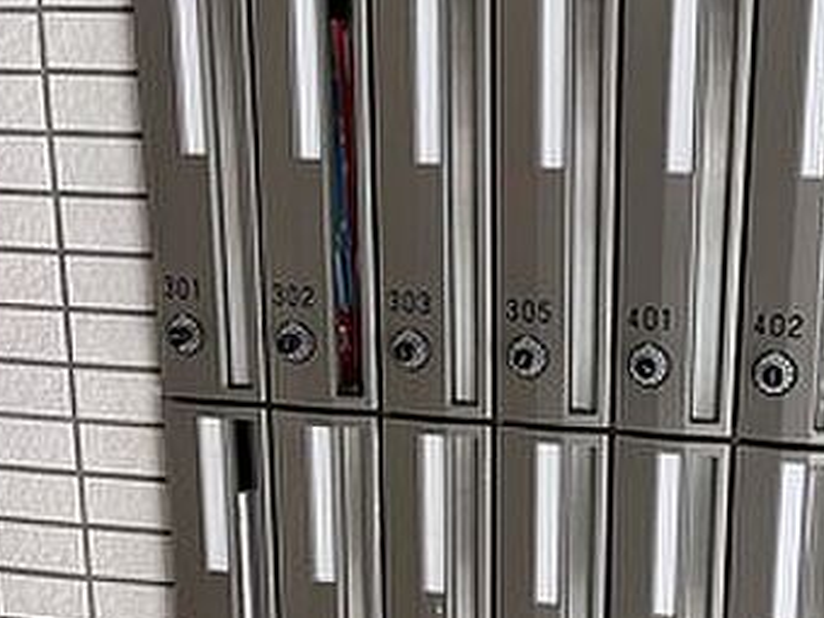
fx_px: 1166
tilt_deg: -13.8
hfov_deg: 37.5
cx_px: 662
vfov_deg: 29.4
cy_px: 419
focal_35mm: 49
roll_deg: -2.2
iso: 64
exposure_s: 1/50
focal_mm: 5.1
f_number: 1.6
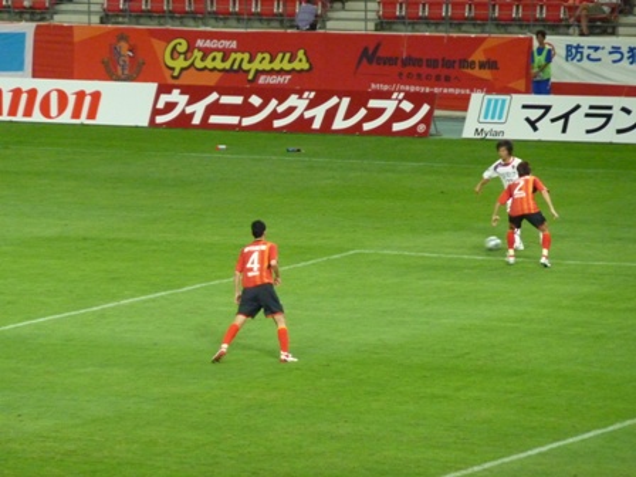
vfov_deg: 5.0
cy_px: 238
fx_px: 5512
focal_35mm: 300
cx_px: 318
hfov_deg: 6.6
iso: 800
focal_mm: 49.2
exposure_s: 1/80
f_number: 4.9
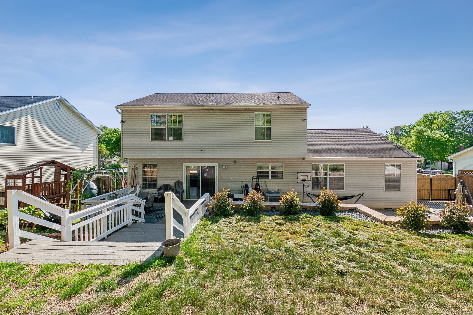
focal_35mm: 15
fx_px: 197
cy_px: 158
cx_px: 236
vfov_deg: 77.3
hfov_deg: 100.4
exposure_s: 1/1000
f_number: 8
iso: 400
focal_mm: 10
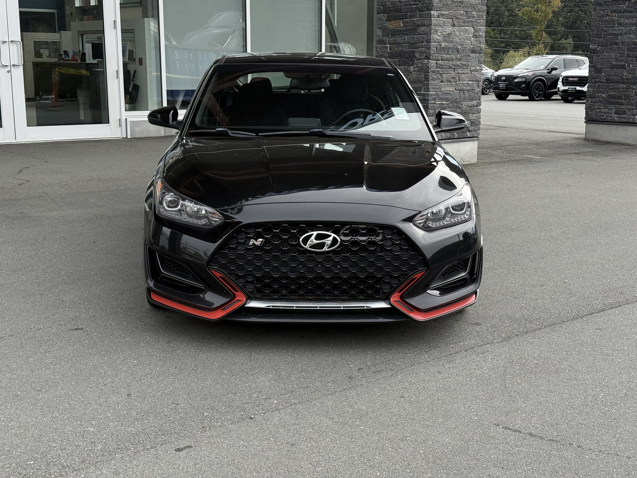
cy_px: 239
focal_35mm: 48
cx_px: 318
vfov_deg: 30.3
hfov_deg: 39.7
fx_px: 883
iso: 80
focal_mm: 6.76
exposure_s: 1/1222
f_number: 1.78
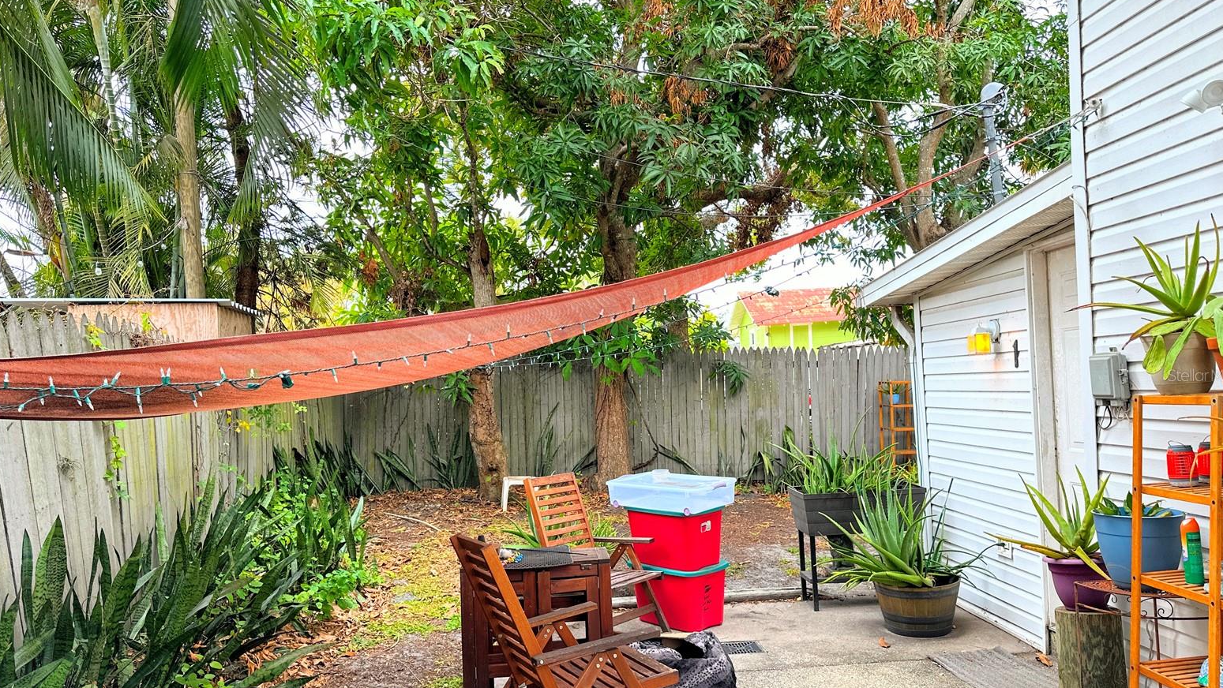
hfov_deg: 69.8
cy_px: 375
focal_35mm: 27
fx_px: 876
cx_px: 610
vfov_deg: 42.9
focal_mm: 6.86
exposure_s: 1/331
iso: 80
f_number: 1.78
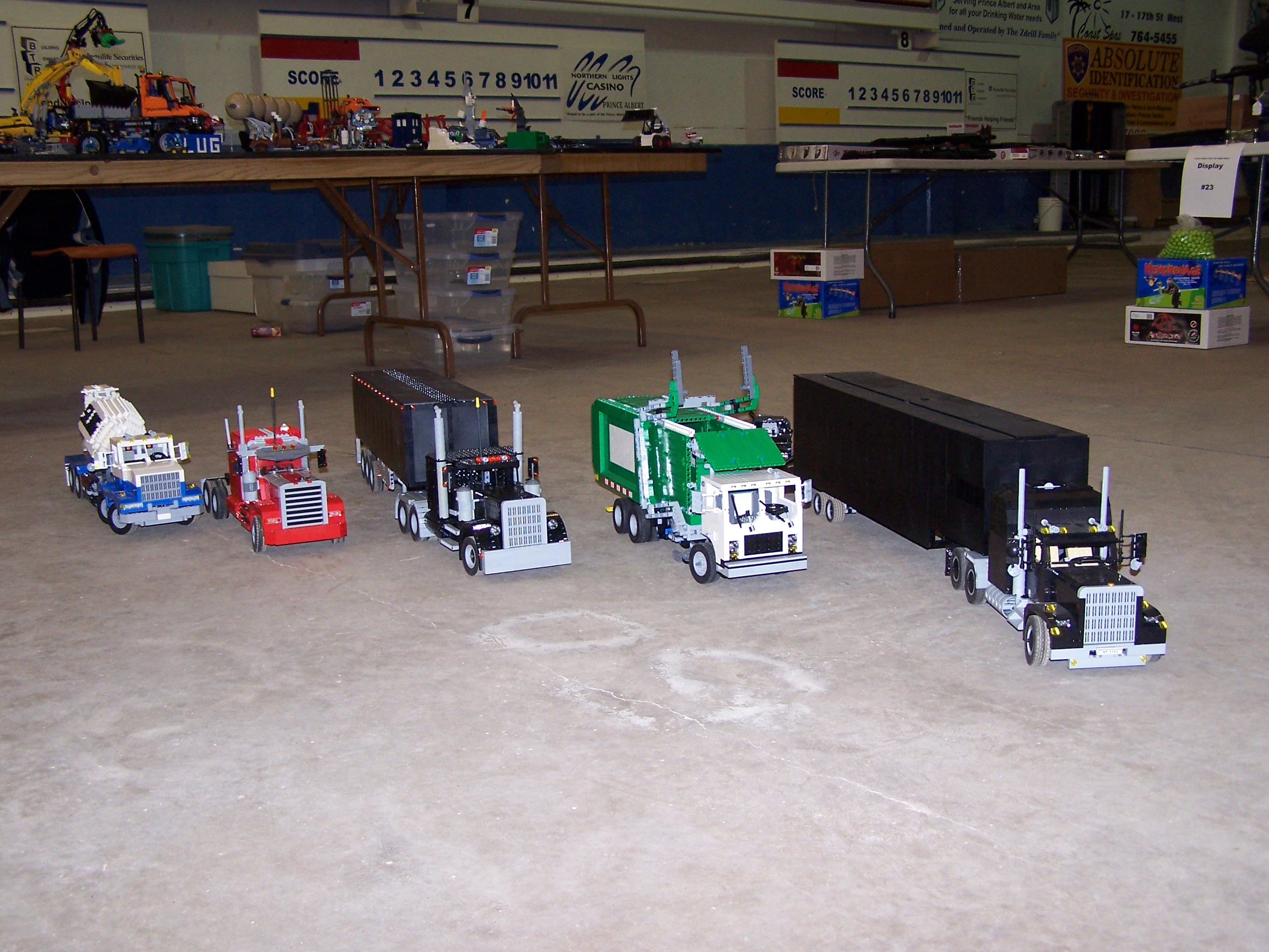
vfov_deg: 36.0
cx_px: 634
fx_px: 1466
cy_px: 476
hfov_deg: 46.8
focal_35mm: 40
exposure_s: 1/60
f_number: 2.8
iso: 140
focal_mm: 6.7
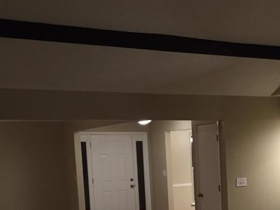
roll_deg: +3.2
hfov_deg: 29.8
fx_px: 493
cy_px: 198
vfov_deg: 23.3
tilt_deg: -6.8
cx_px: 271
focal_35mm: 61
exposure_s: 1/30
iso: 160
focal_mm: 4.15
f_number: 2.2
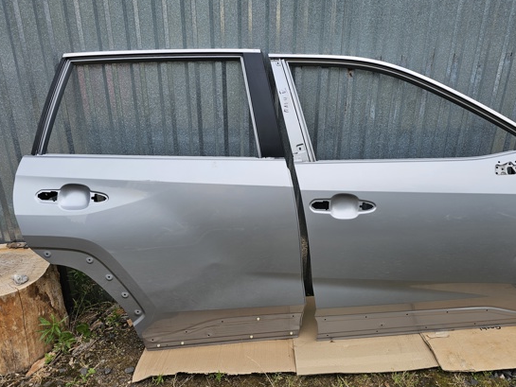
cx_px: 298
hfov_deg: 64.9
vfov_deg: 51.4
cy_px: 200
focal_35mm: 27
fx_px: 403
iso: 10
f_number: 1.7
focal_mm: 6.3
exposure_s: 1/370
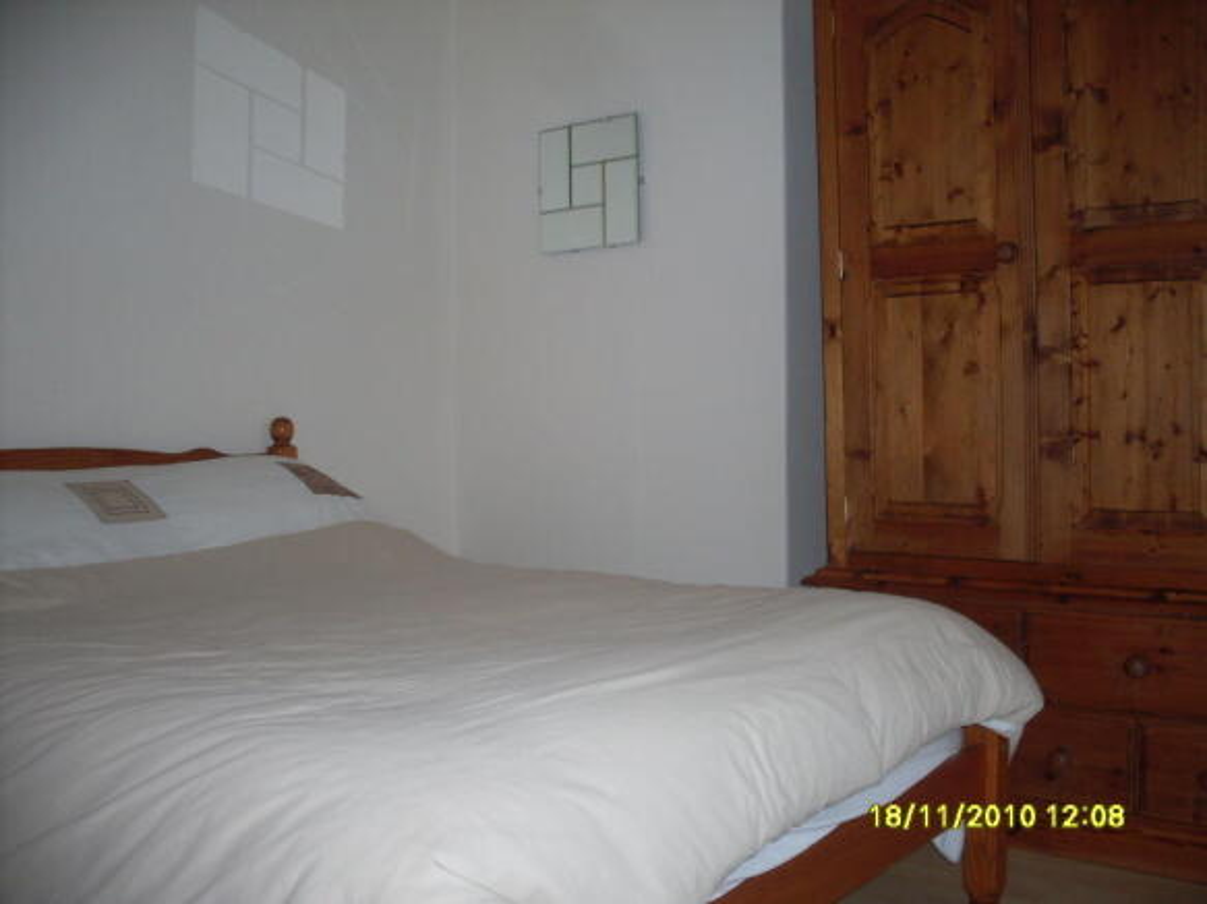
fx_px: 1325
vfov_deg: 37.7
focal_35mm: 38
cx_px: 604
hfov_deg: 49.0
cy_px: 452
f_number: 2.8
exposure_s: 1/45
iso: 100
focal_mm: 6.3
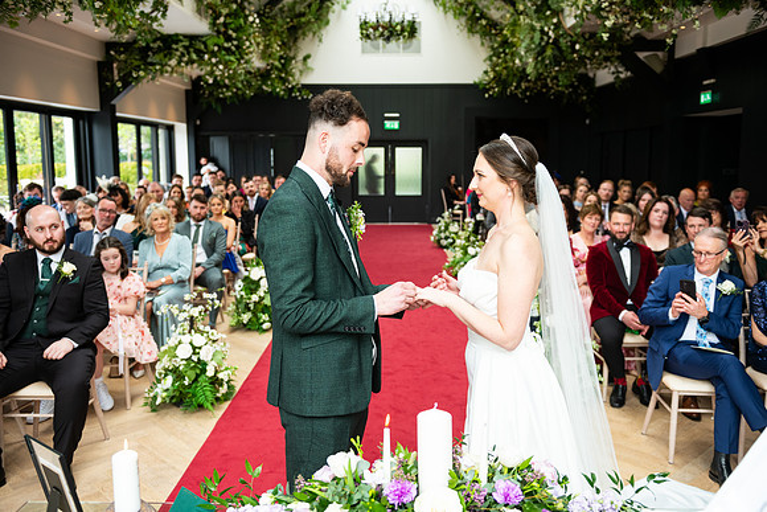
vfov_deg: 41.1
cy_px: 256
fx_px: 682
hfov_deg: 58.7
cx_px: 384
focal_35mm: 32
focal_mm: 32
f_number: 3.5
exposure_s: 1/200
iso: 400
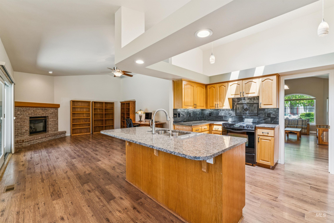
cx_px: 167
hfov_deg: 98.9
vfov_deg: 75.9
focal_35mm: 15
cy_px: 112
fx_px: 143
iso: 400
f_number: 13
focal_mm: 15.4
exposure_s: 1/15
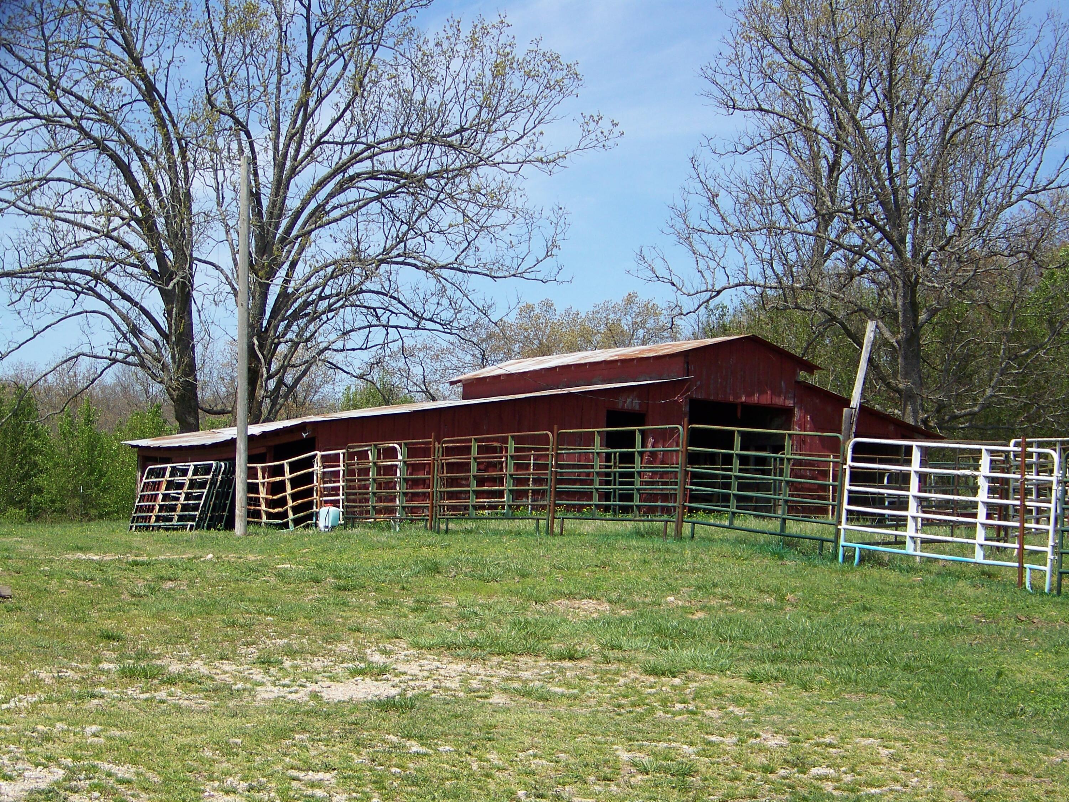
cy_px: 401
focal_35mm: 78
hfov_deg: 25.0
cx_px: 534
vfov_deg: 18.9
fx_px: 2409
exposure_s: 1/640
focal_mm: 13.2
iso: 64
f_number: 3.2
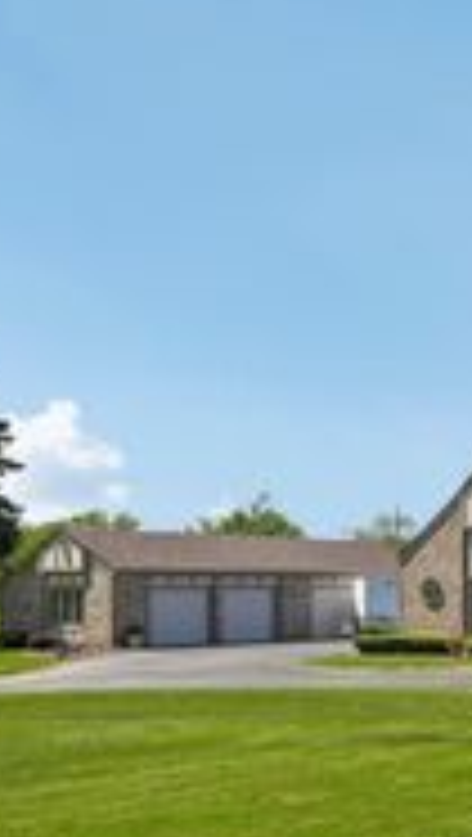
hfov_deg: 16.5
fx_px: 1376
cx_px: 836
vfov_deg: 33.5
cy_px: 569
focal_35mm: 62
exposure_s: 1/400
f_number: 7.1
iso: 100
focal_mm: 22
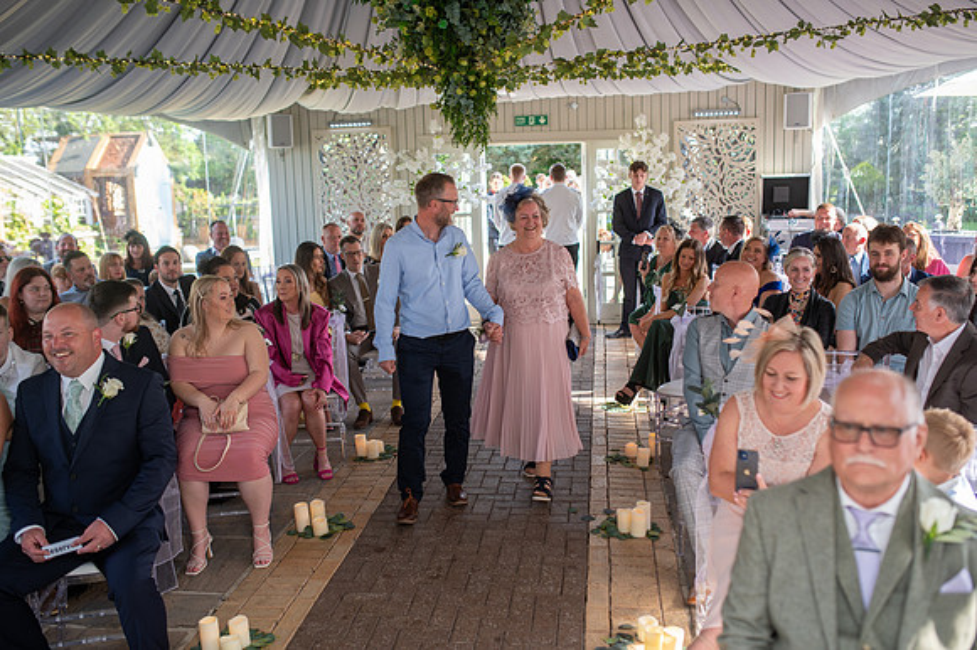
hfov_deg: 54.5
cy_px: 325
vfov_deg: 37.8
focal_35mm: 35
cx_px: 488
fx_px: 949
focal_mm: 35
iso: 100
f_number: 2.5
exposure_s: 1/200
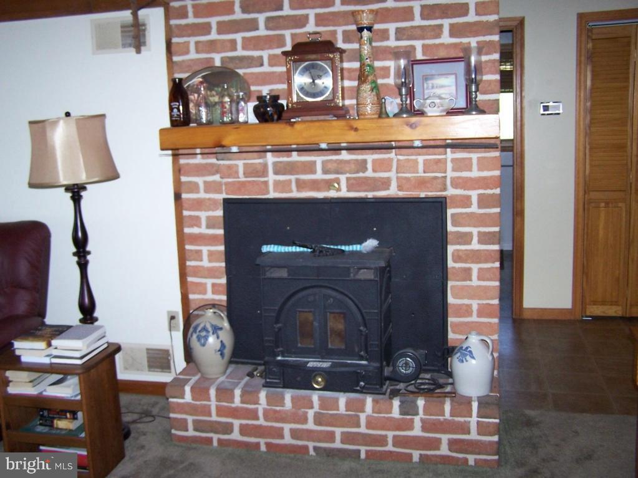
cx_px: 319
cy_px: 239
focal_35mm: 38
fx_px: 700
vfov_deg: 37.7
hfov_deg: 49.0
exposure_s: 1/60
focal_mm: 6.3
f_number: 2.8
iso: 140
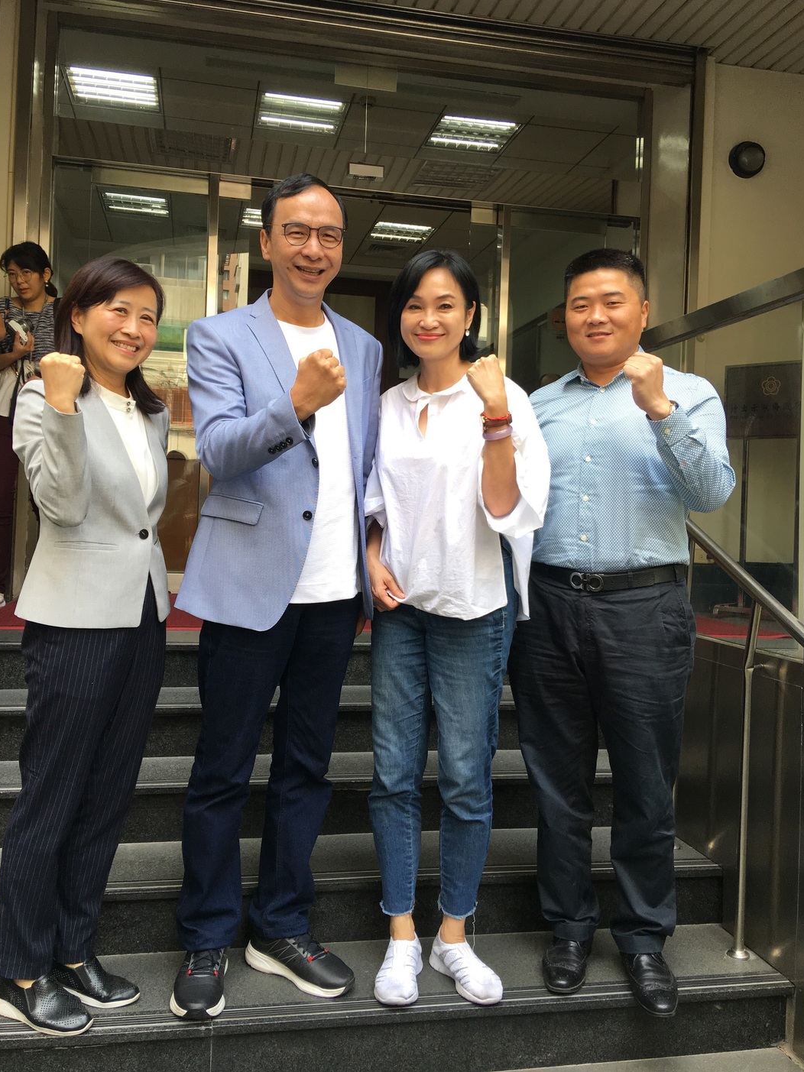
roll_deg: -2.3
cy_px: 500
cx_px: 386
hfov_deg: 45.4
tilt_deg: +3.5
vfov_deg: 58.3
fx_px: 960
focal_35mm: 31
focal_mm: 4.15
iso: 40
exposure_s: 1/120
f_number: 2.2
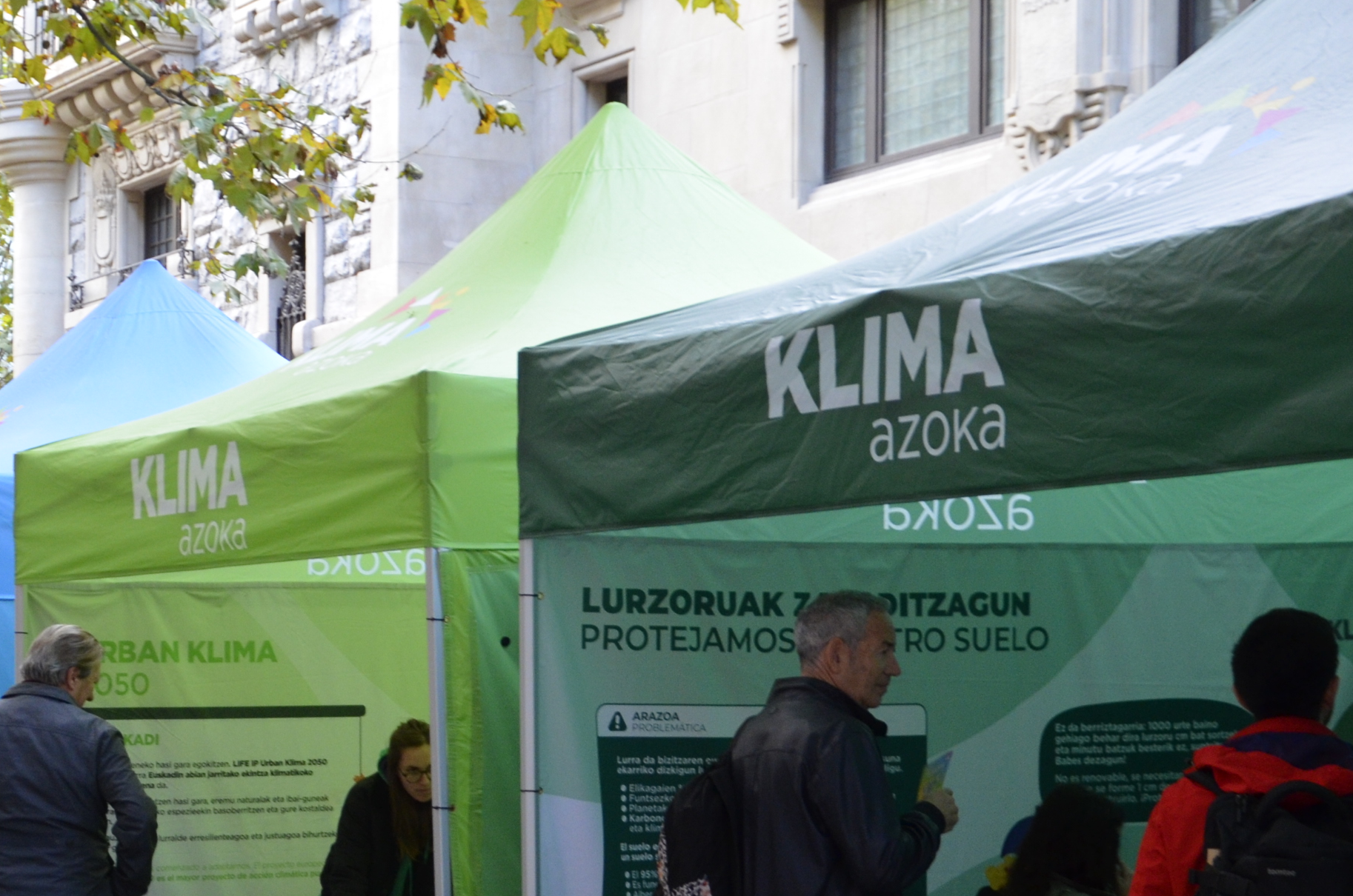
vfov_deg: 15.9
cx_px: 176
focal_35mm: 85
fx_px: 3188
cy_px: 681
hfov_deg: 23.4
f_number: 4
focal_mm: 28
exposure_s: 1/40
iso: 800
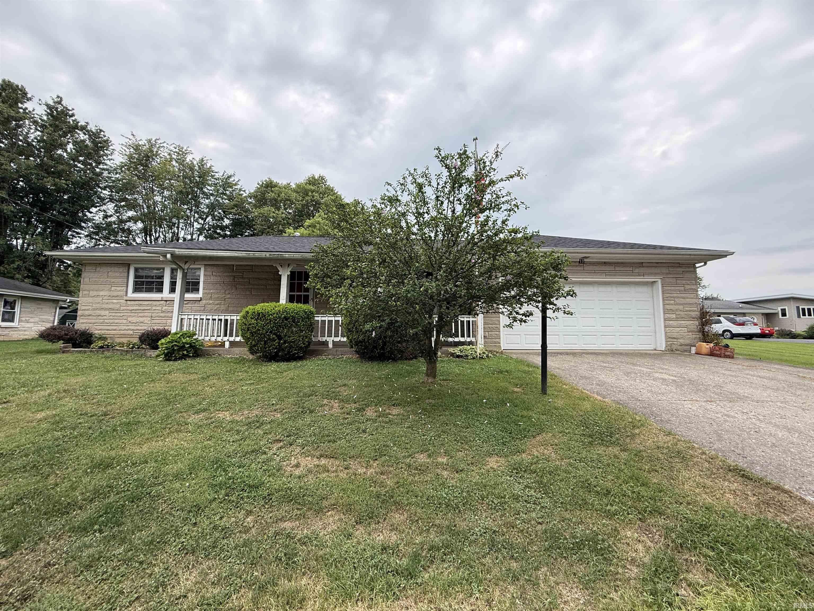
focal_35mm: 14
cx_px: 407
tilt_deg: +5.8
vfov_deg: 85.7
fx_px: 329
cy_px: 306
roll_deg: -0.4
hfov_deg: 102.1
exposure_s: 1/416
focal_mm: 2.22
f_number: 2.2
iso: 64
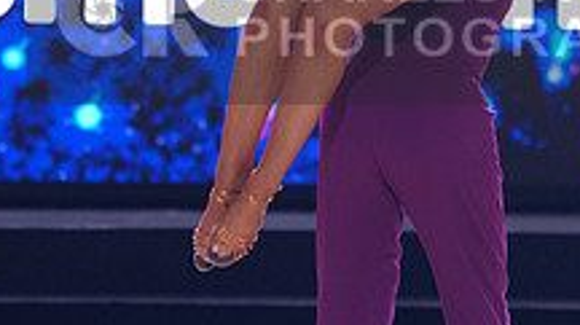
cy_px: 16
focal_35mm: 380
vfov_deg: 3.2
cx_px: 399
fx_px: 5838
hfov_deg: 5.7
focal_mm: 135
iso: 2000
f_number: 2.8
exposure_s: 1/400
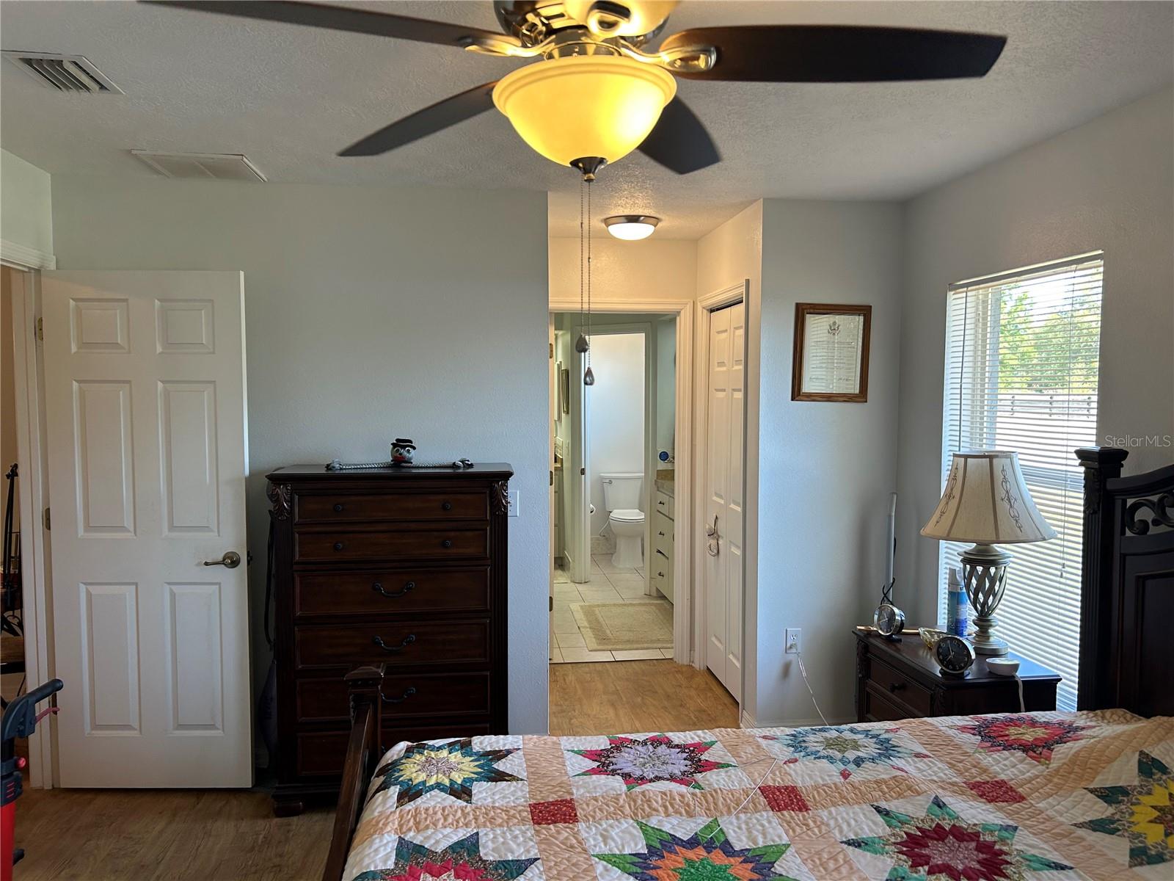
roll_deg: -0.7
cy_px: 440
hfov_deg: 67.3
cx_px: 587
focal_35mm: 26
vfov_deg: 53.1
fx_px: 882
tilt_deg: -3.7
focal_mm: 5.7
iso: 100
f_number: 1.5
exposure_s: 1/120
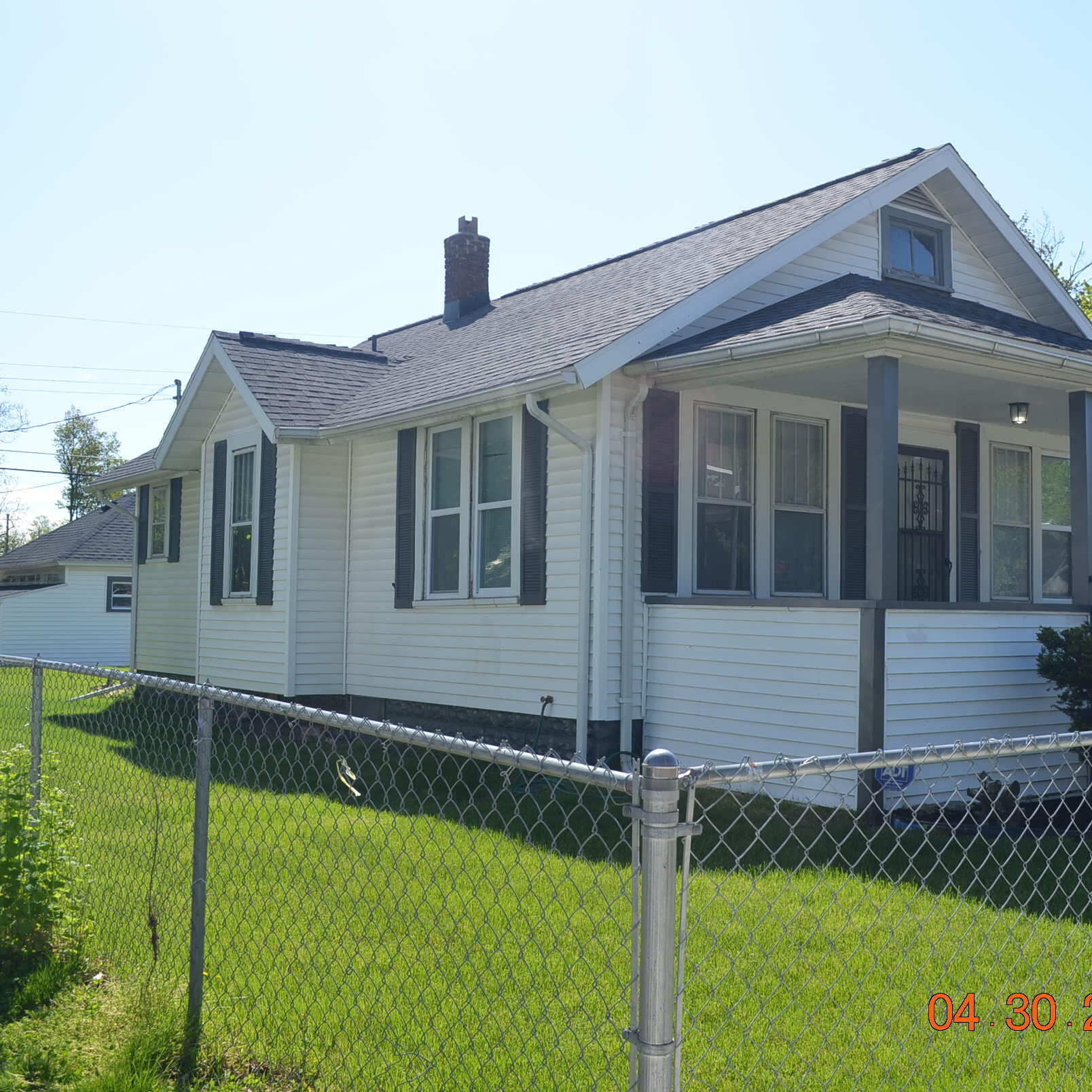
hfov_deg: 42.6
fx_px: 1392
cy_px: 542
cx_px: 663
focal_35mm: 39
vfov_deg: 42.8
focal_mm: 20
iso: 200
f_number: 7.1
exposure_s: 1/200
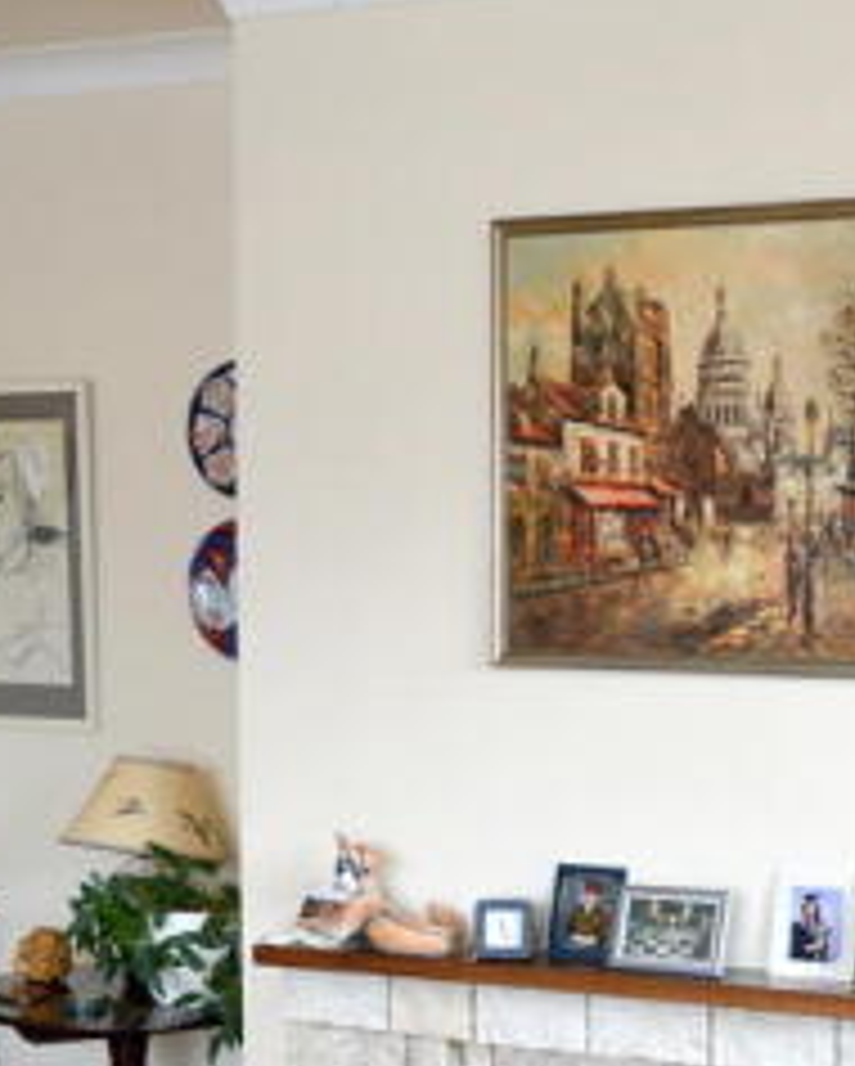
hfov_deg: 21.6
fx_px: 2211
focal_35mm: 70
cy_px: 931
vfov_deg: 26.3
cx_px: 693
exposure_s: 1/60
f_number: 4
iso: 400
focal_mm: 18
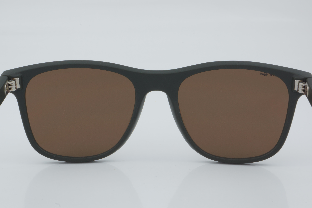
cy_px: 104
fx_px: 715
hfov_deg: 24.6
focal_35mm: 82
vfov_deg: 16.6
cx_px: 156
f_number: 32
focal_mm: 55
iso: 100
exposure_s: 1/4
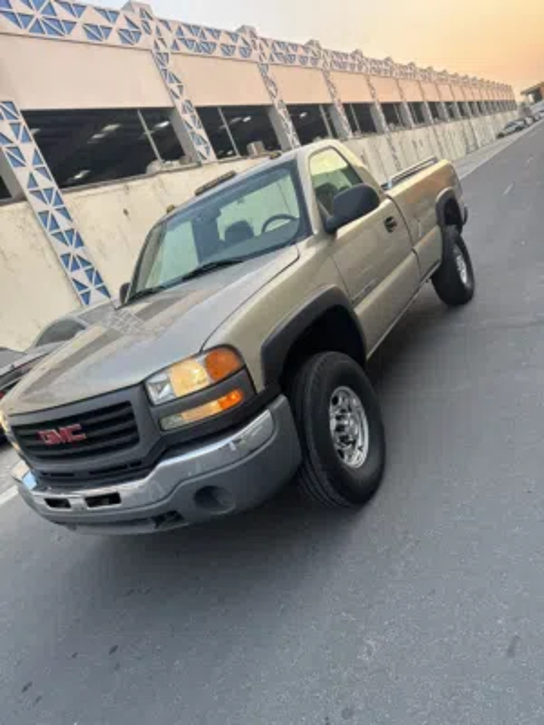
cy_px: 362
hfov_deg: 56.8
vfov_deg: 71.6
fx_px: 503
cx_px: 272
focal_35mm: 24
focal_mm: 6.76
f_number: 1.78
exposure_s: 1/188
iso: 64
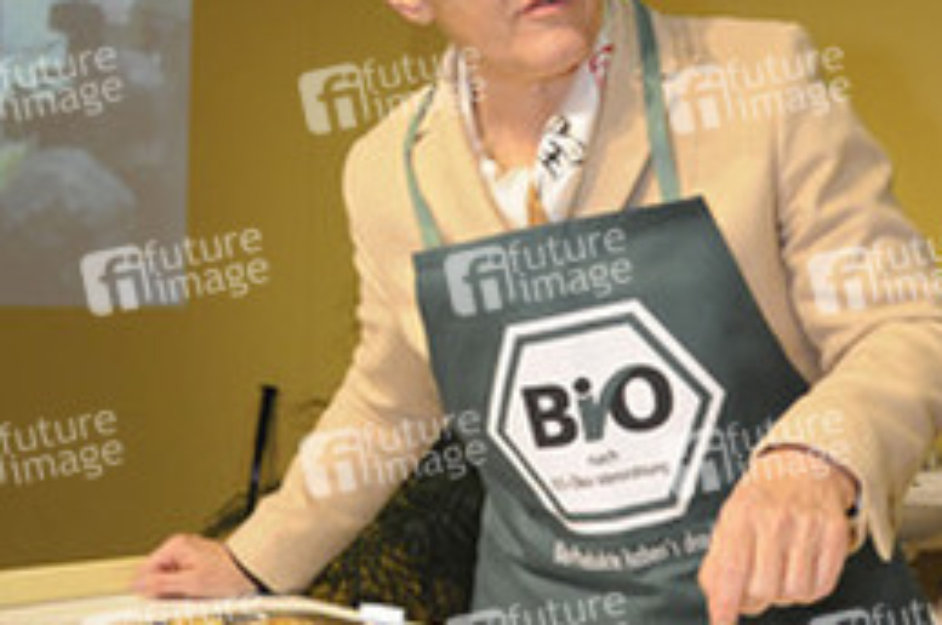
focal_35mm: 61
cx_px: 442
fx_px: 1594
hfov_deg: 32.9
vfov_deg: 22.1
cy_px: 182
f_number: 8
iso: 3200
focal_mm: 35
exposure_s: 1/200
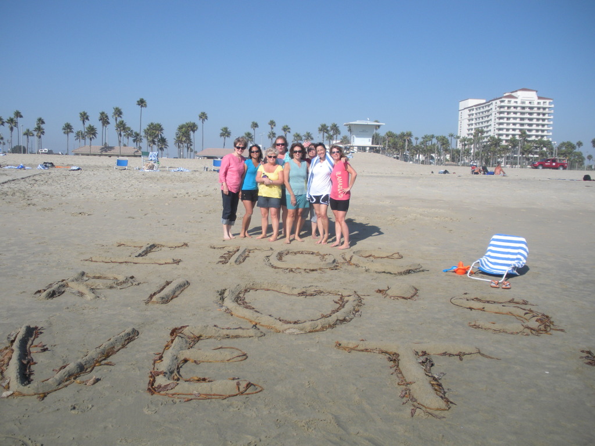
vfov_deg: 39.7
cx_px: 298
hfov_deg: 51.4
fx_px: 619
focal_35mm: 36
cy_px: 223
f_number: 3.5
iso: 64
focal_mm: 6.3
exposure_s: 1/896
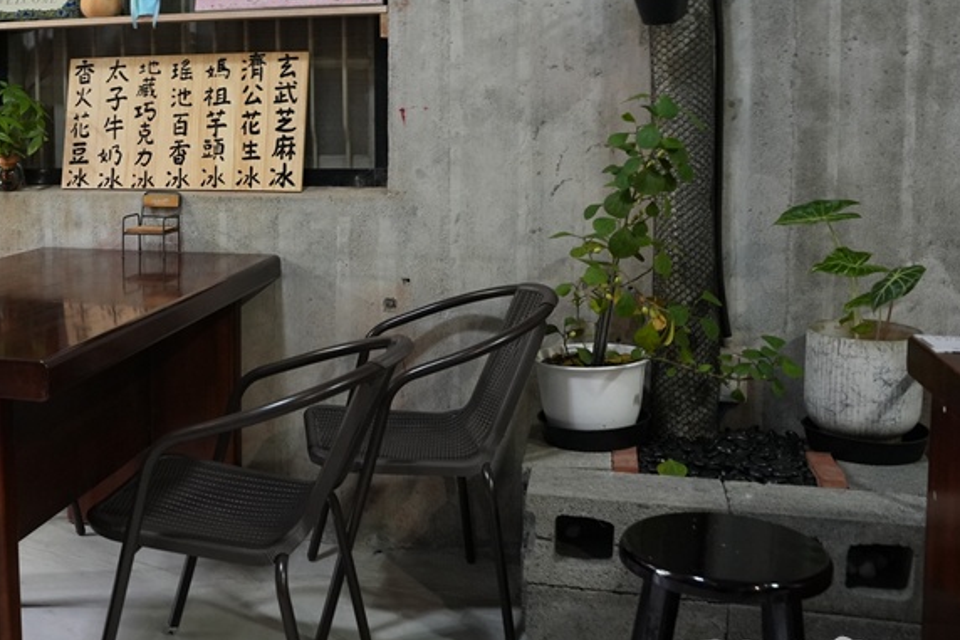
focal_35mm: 43
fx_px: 1146
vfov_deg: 31.0
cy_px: 228
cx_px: 188
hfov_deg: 43.3
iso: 2500
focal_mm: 24
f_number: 4.5
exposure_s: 1/80
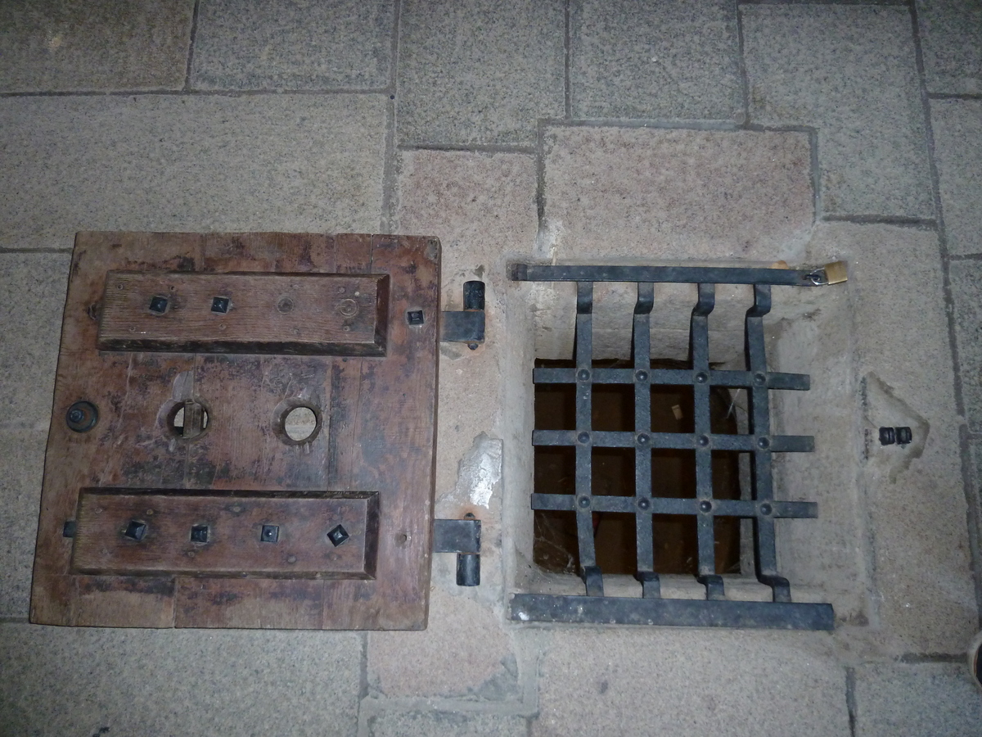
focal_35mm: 25
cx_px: 491
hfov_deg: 69.4
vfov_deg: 54.9
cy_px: 368
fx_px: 709
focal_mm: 4.1
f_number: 3.3
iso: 250
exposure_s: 1/20
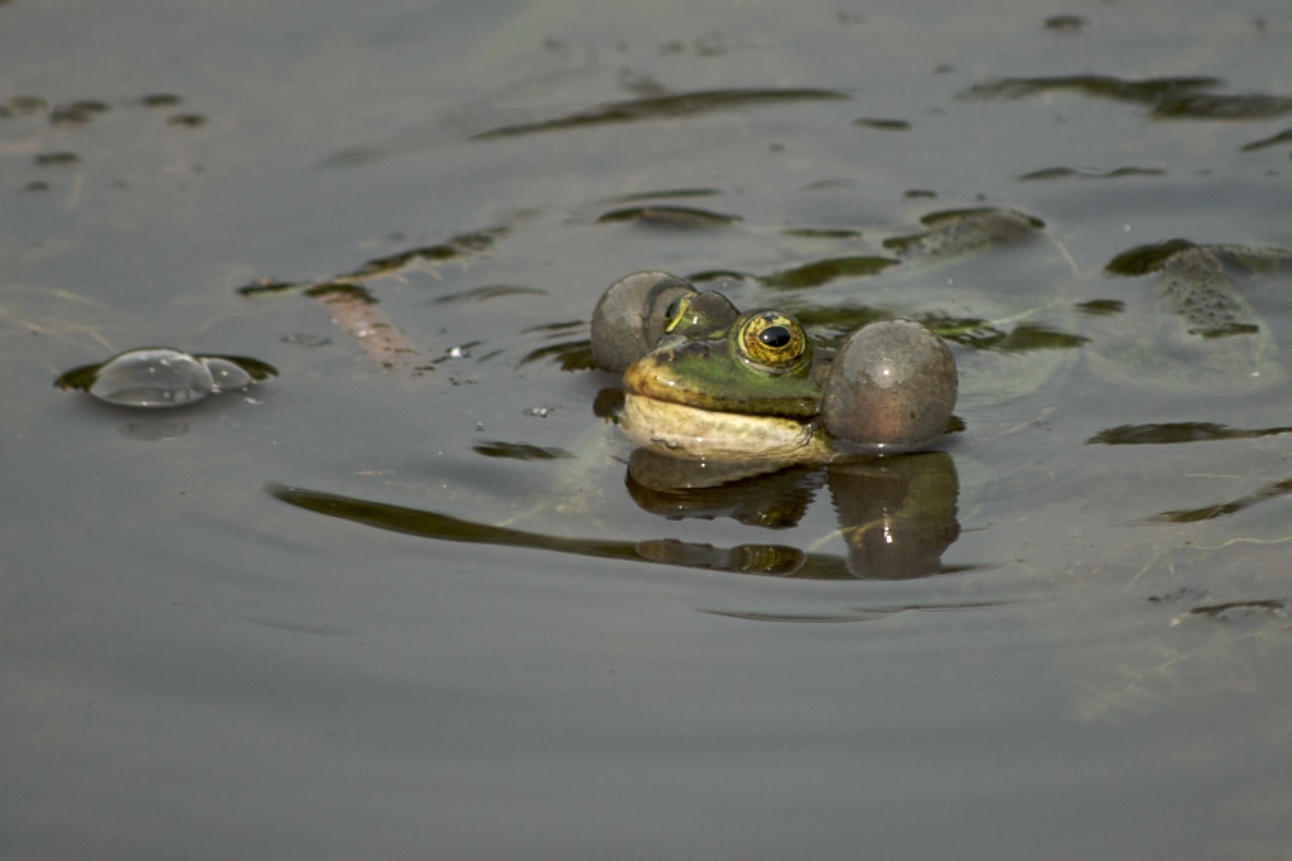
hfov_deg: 6.9
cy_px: 430
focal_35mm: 300
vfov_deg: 4.6
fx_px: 10767
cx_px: 646
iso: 100
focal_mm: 200
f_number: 5.6
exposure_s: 1/320
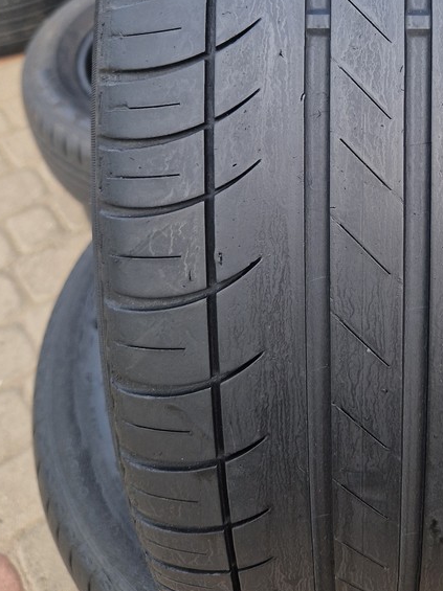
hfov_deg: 31.7
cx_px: 377
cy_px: 167
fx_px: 752
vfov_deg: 42.0
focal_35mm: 44
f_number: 1.8
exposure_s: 1/180
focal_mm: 5.4
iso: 50
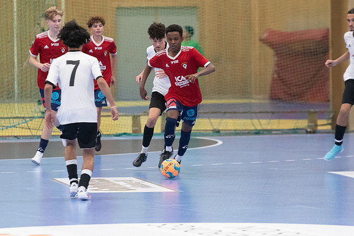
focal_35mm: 311
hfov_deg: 6.6
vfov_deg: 4.4
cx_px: 177
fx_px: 3063
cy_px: 118
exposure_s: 1/500
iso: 8000
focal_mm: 200
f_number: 3.5
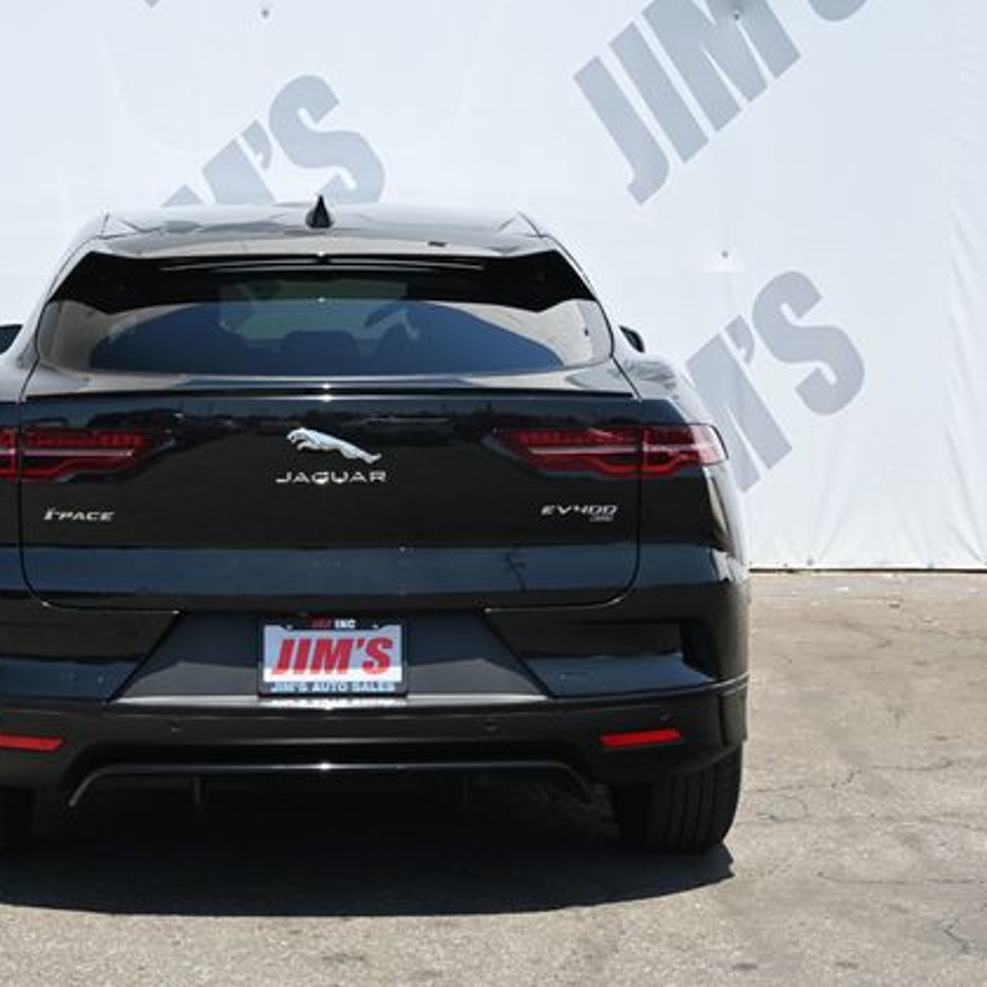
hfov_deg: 24.0
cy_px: 492
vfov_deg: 24.1
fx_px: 2311
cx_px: 322
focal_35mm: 72
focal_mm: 37
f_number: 5.6
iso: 180
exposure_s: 1/250
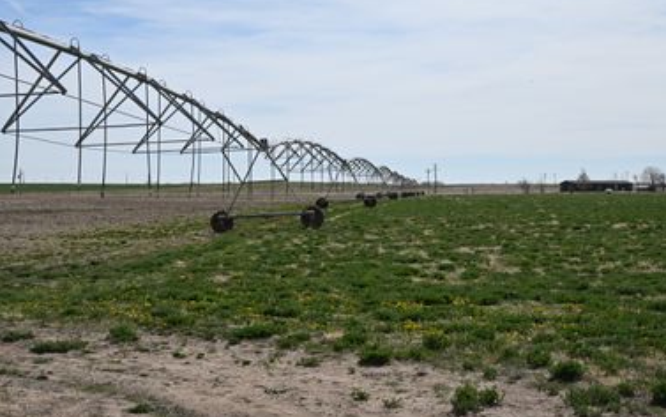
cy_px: 186
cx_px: 321
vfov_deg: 20.2
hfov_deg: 31.7
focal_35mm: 65
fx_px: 1173
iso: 100
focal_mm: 37
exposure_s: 1/500
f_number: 9
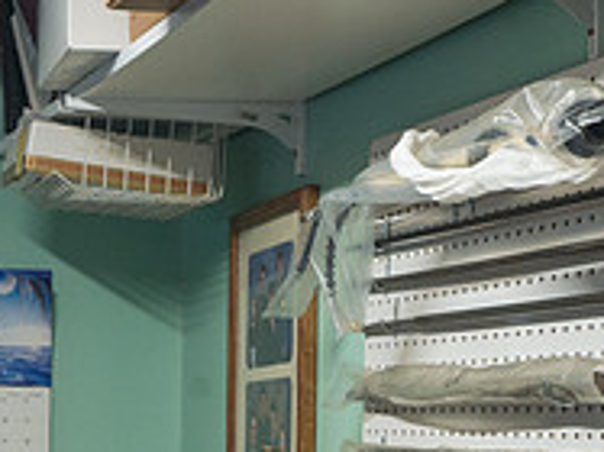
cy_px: 510
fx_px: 1901
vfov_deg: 13.3
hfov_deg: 17.6
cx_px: -3
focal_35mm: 109
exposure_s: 1/100
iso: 3200
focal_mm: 35
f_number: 8
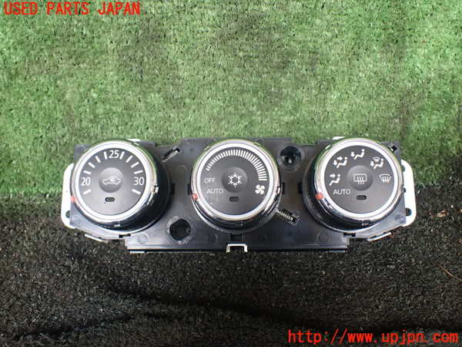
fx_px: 400
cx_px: 231
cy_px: 174
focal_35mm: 30
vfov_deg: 46.8
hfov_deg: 60.0
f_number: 2.3
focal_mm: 5.4
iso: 320
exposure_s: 1/125
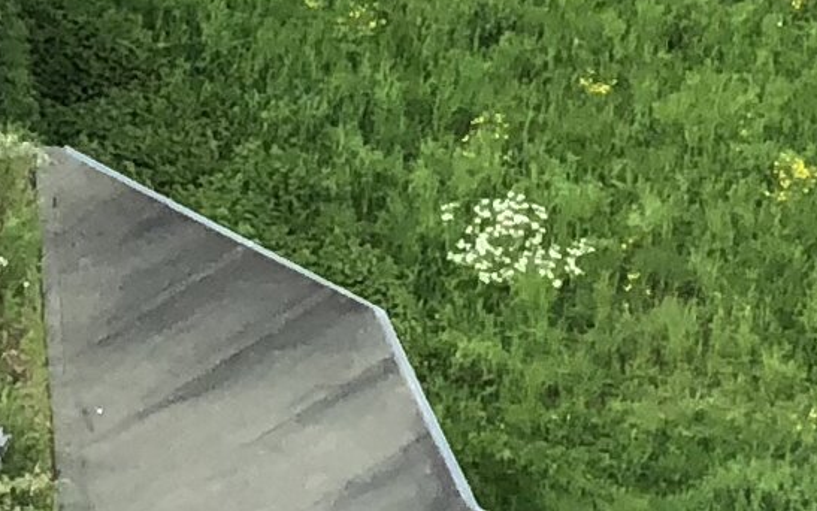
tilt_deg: -26.1
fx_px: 8974
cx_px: -1730
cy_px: -1000
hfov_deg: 4.9
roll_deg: +2.0
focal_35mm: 403
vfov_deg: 3.2
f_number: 2.4
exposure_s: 1/306
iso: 16
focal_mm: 6
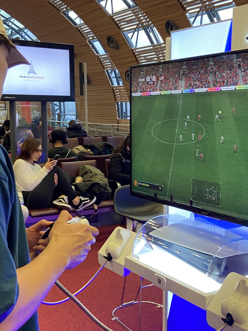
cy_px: 172
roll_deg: -0.2
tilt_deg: -6.4
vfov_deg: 39.7
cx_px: 120
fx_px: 459
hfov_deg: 30.3
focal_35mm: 48
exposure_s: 1/60
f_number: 1.8
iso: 160
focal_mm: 4.25
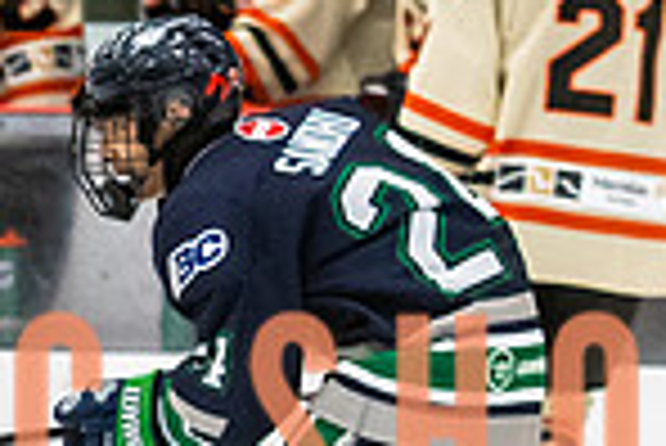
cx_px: -715
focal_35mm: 843
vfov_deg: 1.6
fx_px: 15611
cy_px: 276
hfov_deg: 2.4
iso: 1600
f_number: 2.8
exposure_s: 1/640
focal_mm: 100
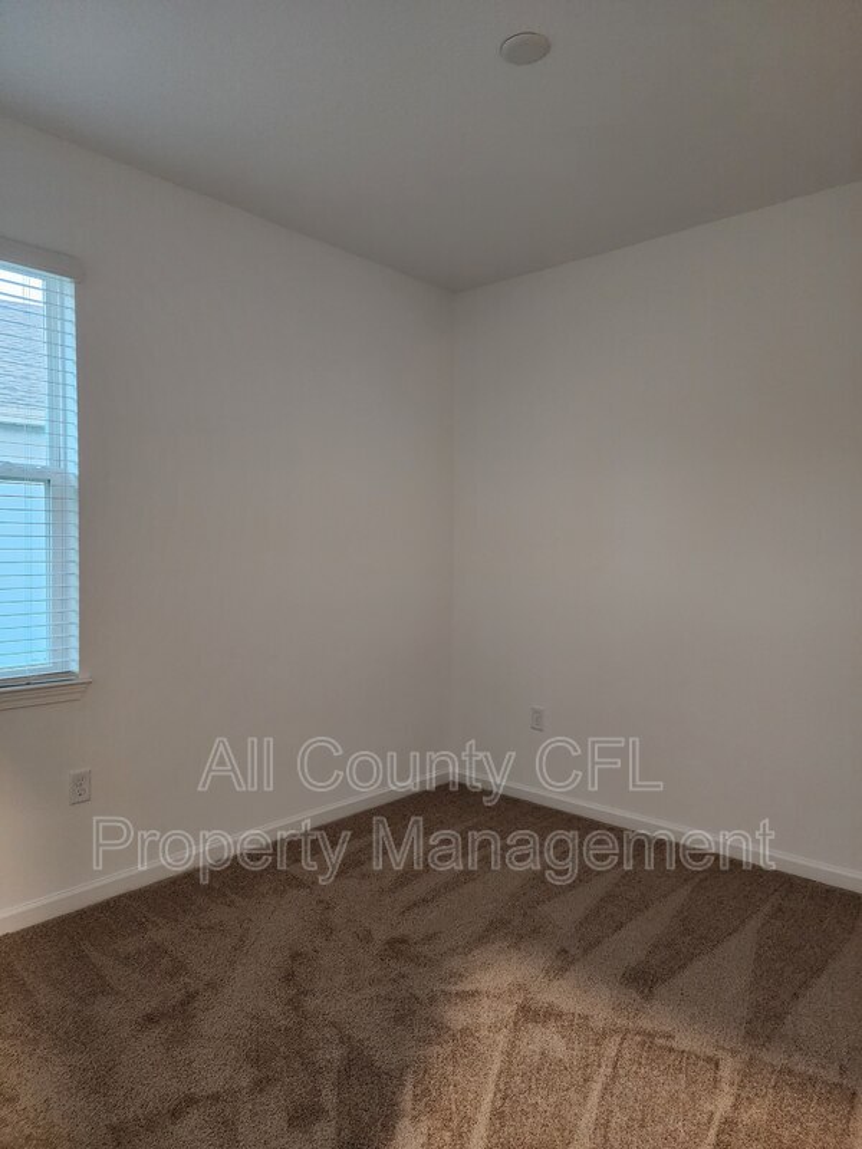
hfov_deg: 58.9
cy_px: 574
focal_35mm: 23
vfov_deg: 73.9
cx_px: 431
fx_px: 764
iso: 640
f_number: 1.8
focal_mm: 6.4
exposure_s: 1/60
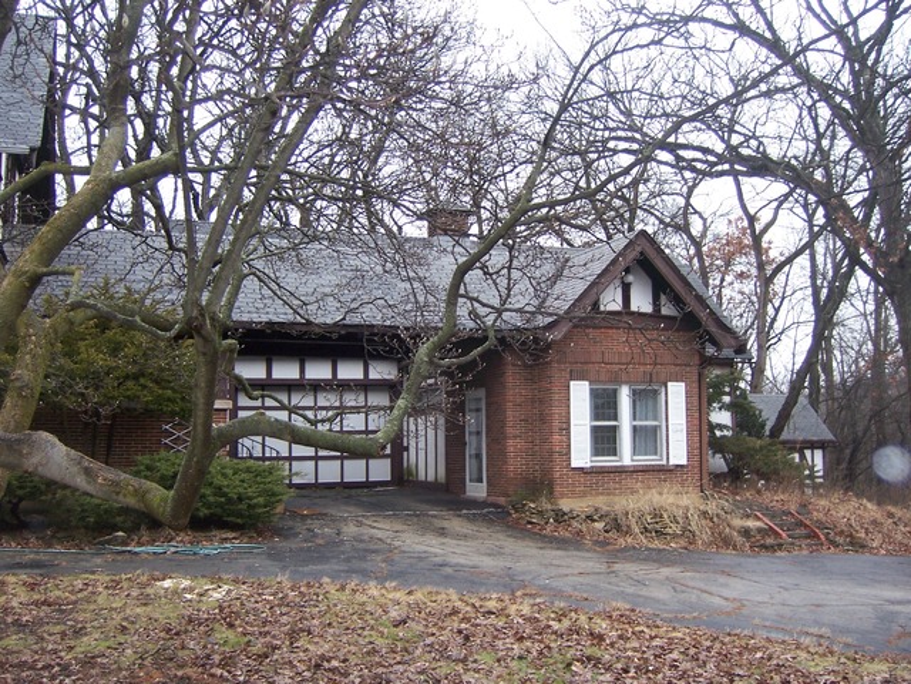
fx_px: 947
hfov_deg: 51.4
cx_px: 456
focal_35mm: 36
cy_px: 342
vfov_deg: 39.7
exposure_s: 1/60
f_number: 2.8
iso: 125
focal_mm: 6.2
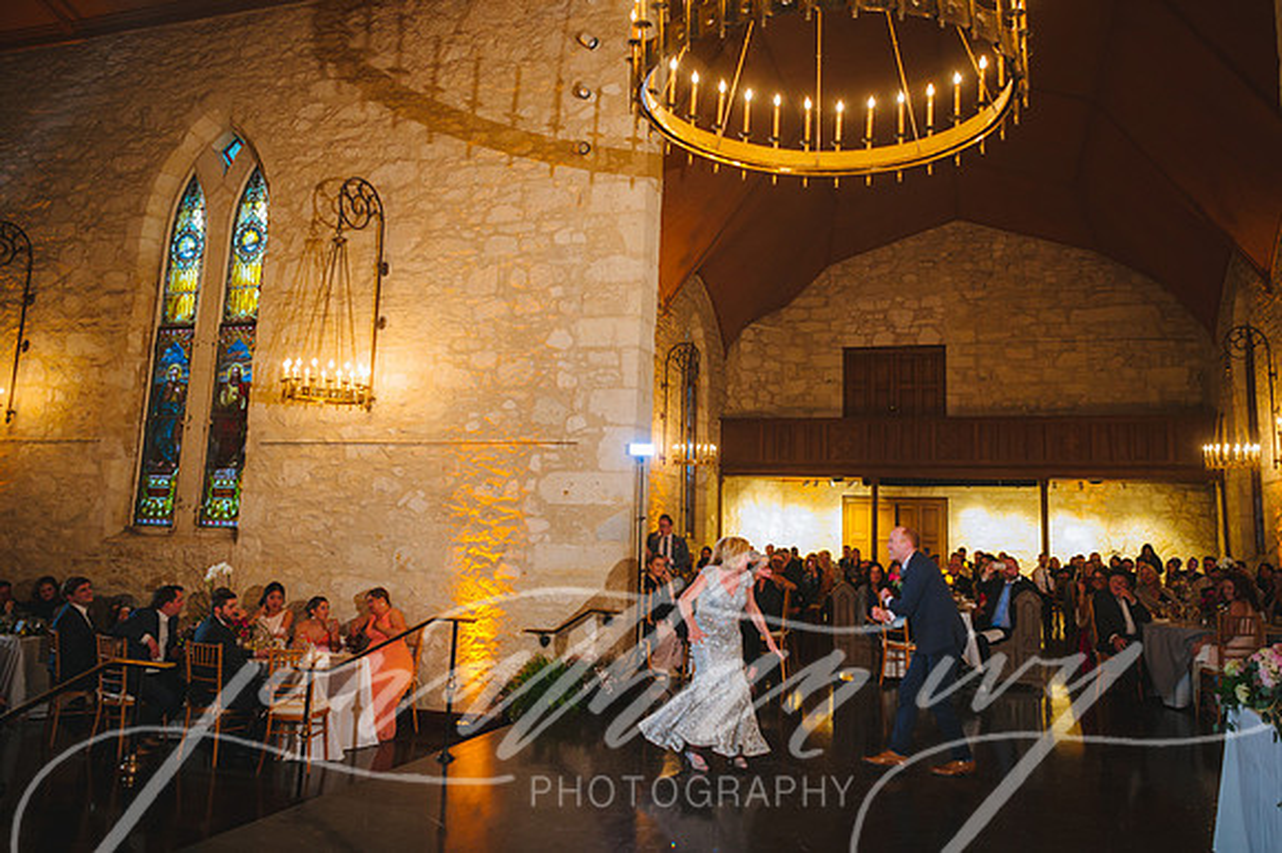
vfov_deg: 48.1
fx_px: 955
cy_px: 383
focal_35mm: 27
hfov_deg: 67.6
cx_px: 711
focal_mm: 24
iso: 3200
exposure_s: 1/125
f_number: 2.8
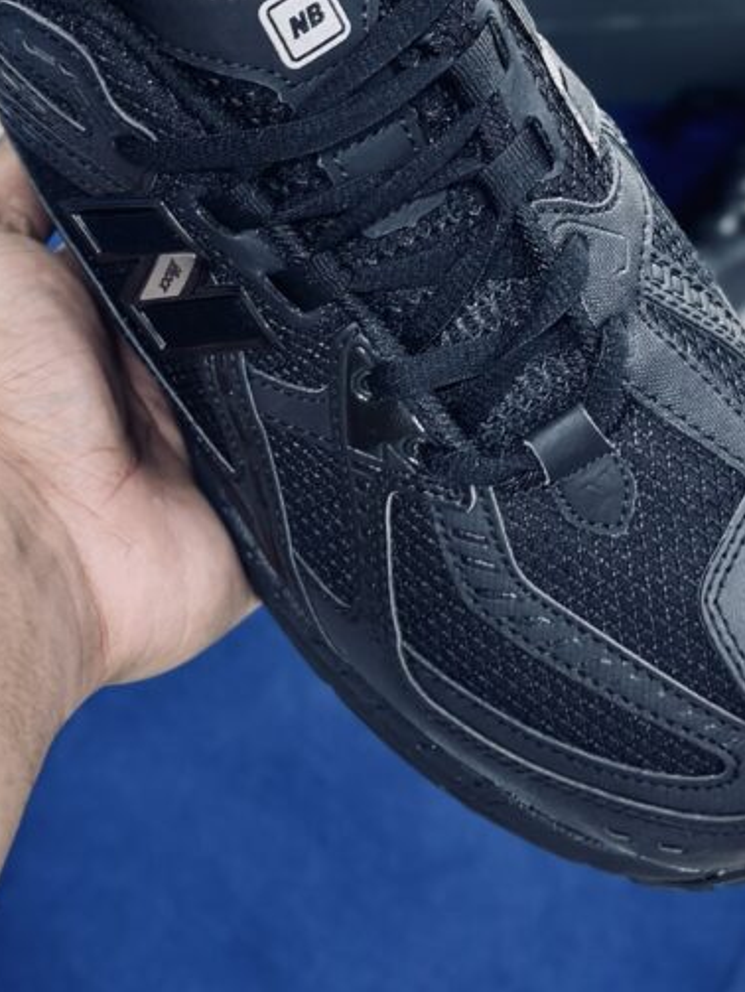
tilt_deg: -56.2
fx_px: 2551
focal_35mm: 89
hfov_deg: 16.6
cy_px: 210
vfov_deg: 21.7
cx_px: 426
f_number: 1.78
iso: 160
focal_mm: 6.86
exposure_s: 1/100
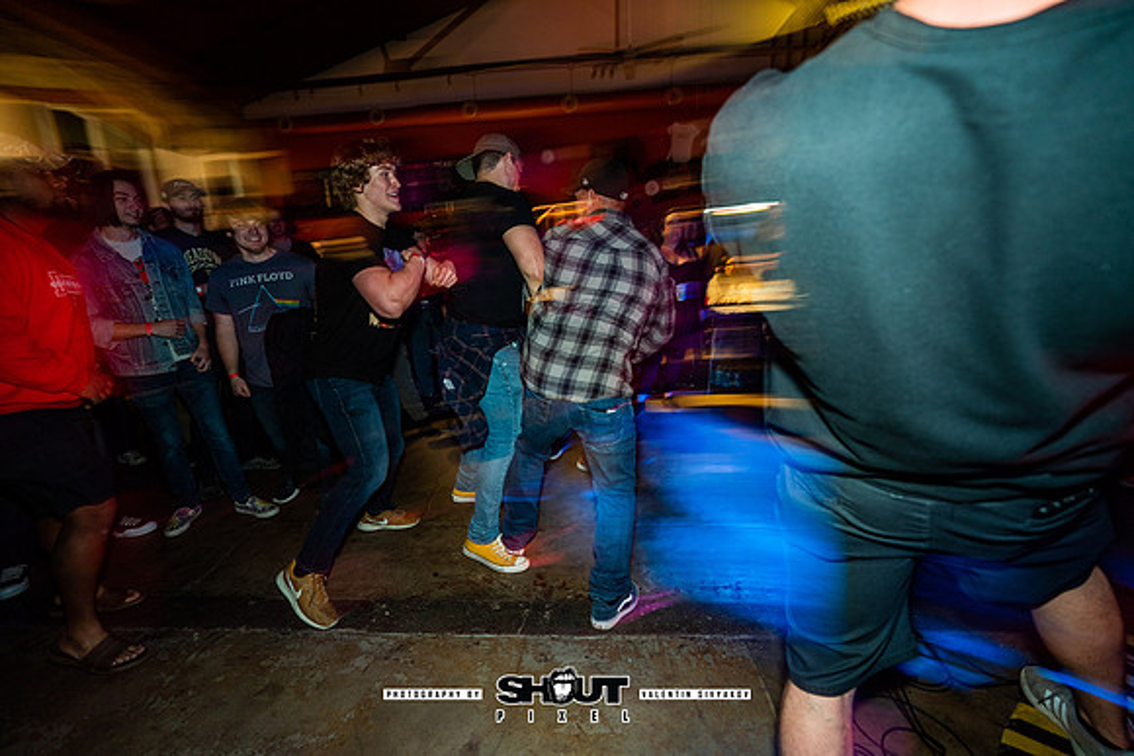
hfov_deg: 104.2
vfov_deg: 81.2
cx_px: 567
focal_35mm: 14
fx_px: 441
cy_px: 378
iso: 320
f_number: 2.8
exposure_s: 1/10
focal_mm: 14
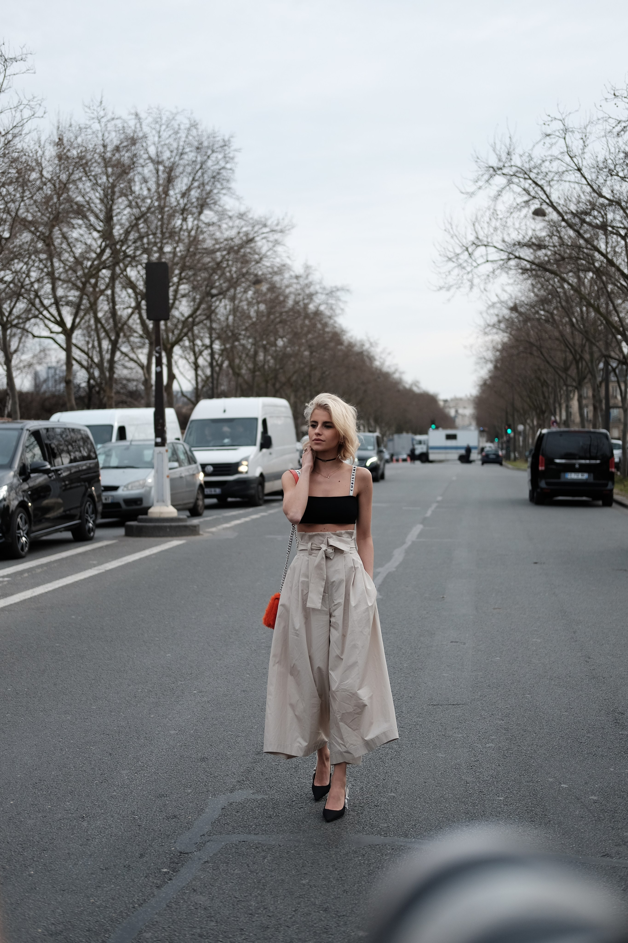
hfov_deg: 25.5
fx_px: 1387
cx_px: 314
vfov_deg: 37.5
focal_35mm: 53
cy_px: 472
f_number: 2
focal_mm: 35
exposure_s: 1/2000
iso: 200
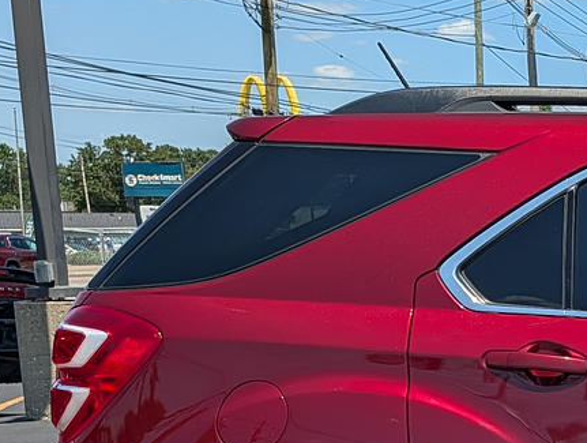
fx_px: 1512
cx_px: 1008
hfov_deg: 18.1
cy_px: 520
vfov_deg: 16.0
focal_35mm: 89
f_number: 1.68
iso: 20
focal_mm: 6.9
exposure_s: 1/1252
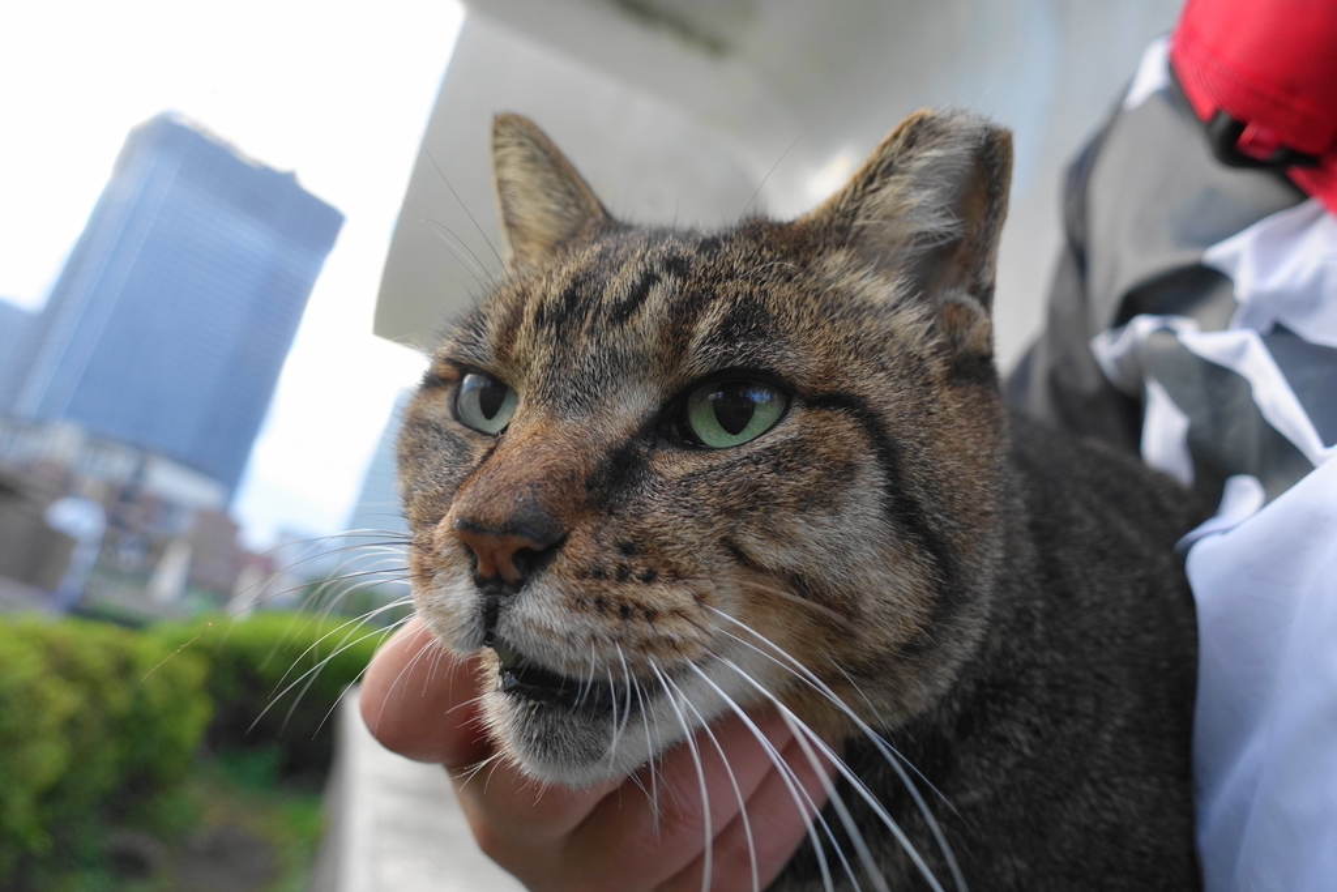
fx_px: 891
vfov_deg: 53.1
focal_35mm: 24
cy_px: 446
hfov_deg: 73.7
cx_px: 668
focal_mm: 8.8
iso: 250
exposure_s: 1/160
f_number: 2.8
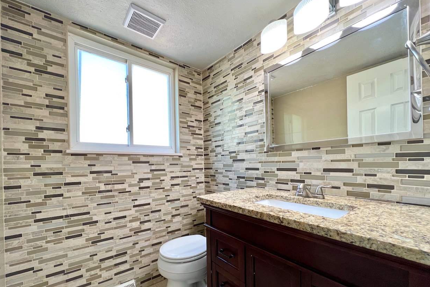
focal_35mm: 14
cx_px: 213
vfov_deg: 80.7
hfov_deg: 104.3
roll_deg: +0.8
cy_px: 164
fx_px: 167
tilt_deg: +0.2
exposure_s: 1/120
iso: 160
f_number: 1.8
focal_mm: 1.57
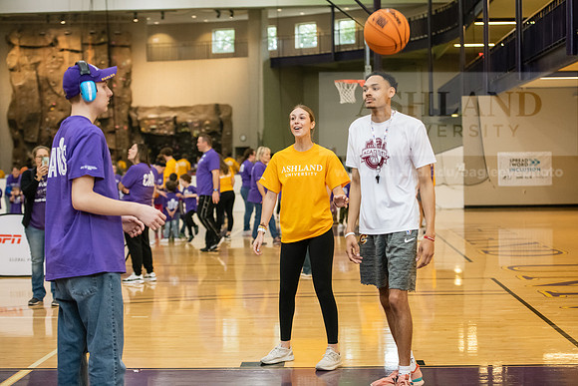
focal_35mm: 70
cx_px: 289
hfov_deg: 28.8
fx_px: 1124
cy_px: 193
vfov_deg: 19.5
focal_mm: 70
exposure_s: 1/200
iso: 3200
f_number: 3.2
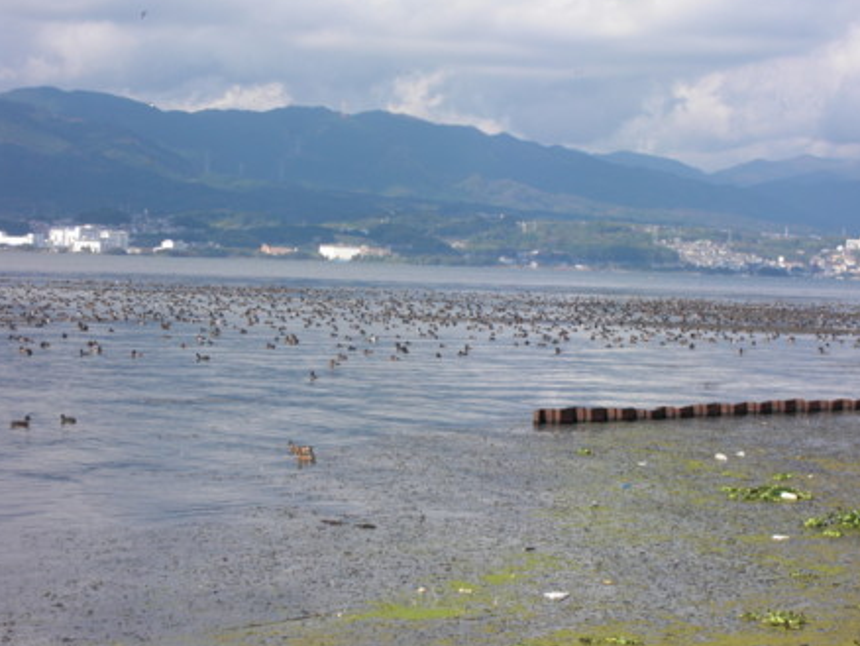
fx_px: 2859
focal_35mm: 115
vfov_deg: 12.9
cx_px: 430
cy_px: 320
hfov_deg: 17.1
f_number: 5.8
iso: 50
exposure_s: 1/250
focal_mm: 19.6
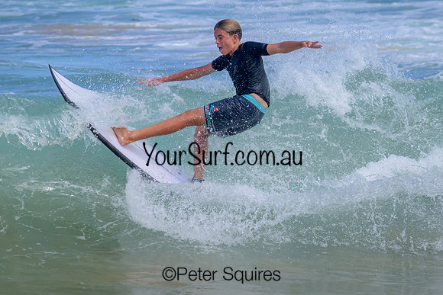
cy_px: 132
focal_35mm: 544
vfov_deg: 2.5
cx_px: 301
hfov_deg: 3.8
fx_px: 6696
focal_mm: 400
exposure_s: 1/2000
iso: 640
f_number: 11
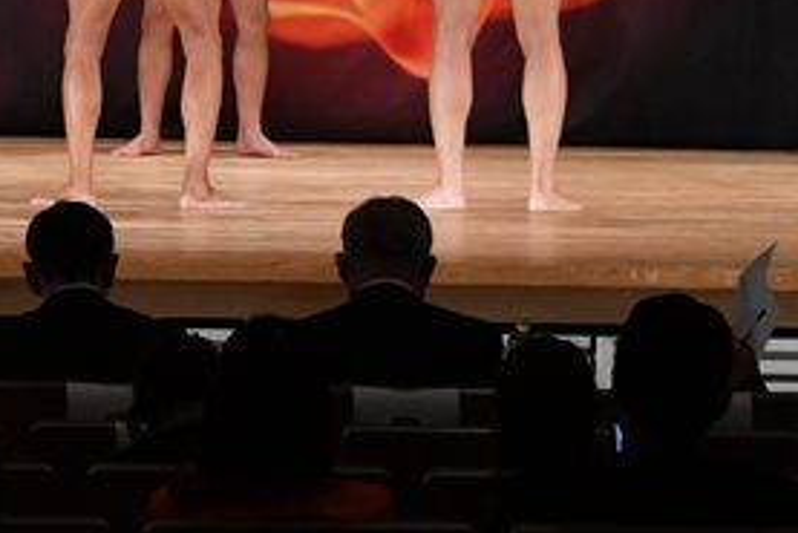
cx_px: -157
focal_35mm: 327
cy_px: -150
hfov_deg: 6.3
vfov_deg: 4.2
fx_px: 7252
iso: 3200
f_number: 5.6
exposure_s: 1/400
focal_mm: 78
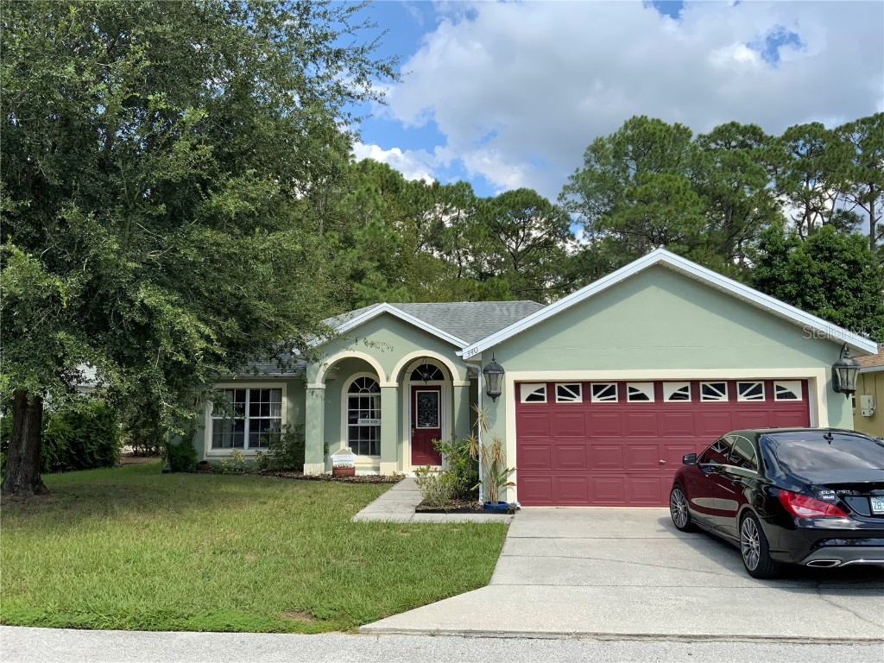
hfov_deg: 61.7
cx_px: 442
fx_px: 741
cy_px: 332
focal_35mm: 29
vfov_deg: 48.2
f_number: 1.8
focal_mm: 3
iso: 16
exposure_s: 1/1195
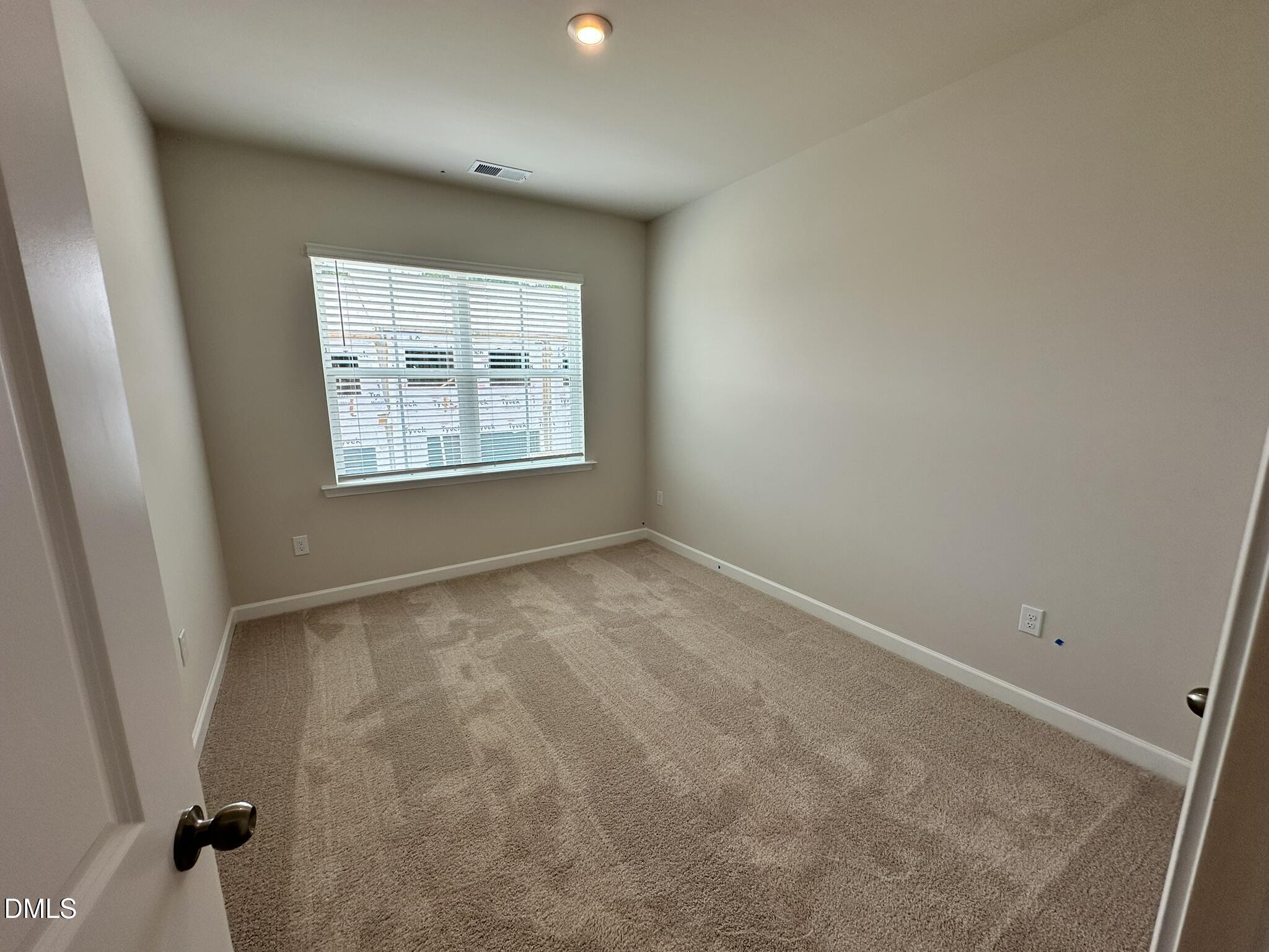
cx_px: 634
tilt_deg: -10.1
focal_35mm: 14
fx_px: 513
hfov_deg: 102.1
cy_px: 476
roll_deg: +0.1
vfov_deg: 85.7
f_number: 2.2
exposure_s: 1/186
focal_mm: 2.22
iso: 40
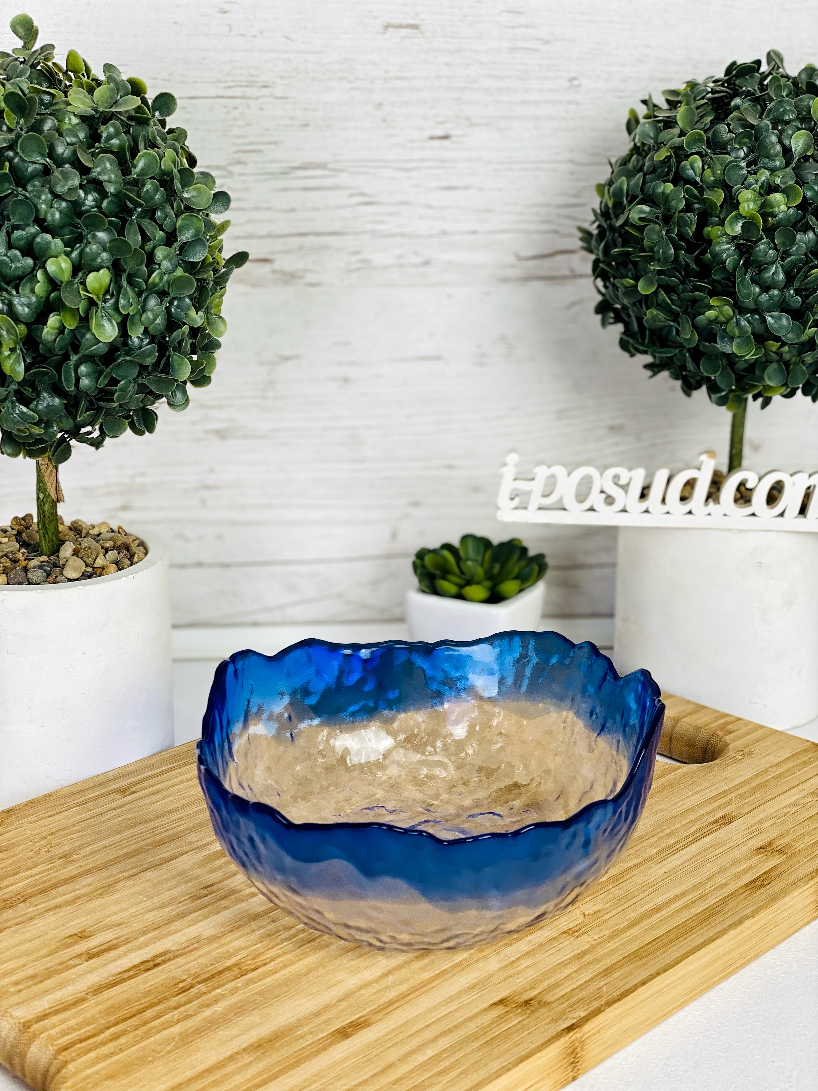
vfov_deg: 36.8
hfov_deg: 28.0
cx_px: 409
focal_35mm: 52
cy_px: 546
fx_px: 1638
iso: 20
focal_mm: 6
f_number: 2
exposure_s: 1/100
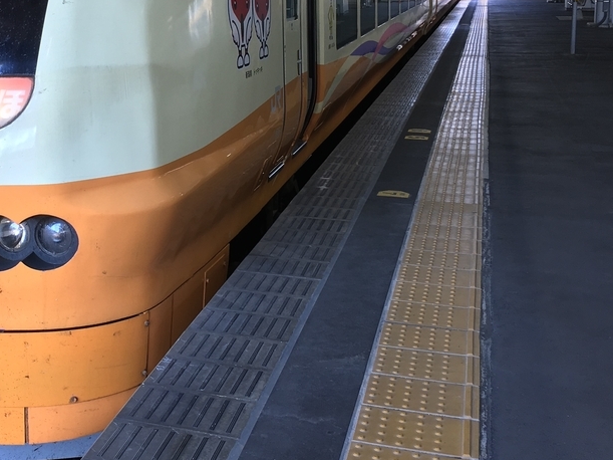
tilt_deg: -6.2
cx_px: 122
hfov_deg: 32.8
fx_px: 1009
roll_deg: +0.5
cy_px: 109
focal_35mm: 57
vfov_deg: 25.3
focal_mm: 4.15
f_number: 2.2
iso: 25
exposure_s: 1/40
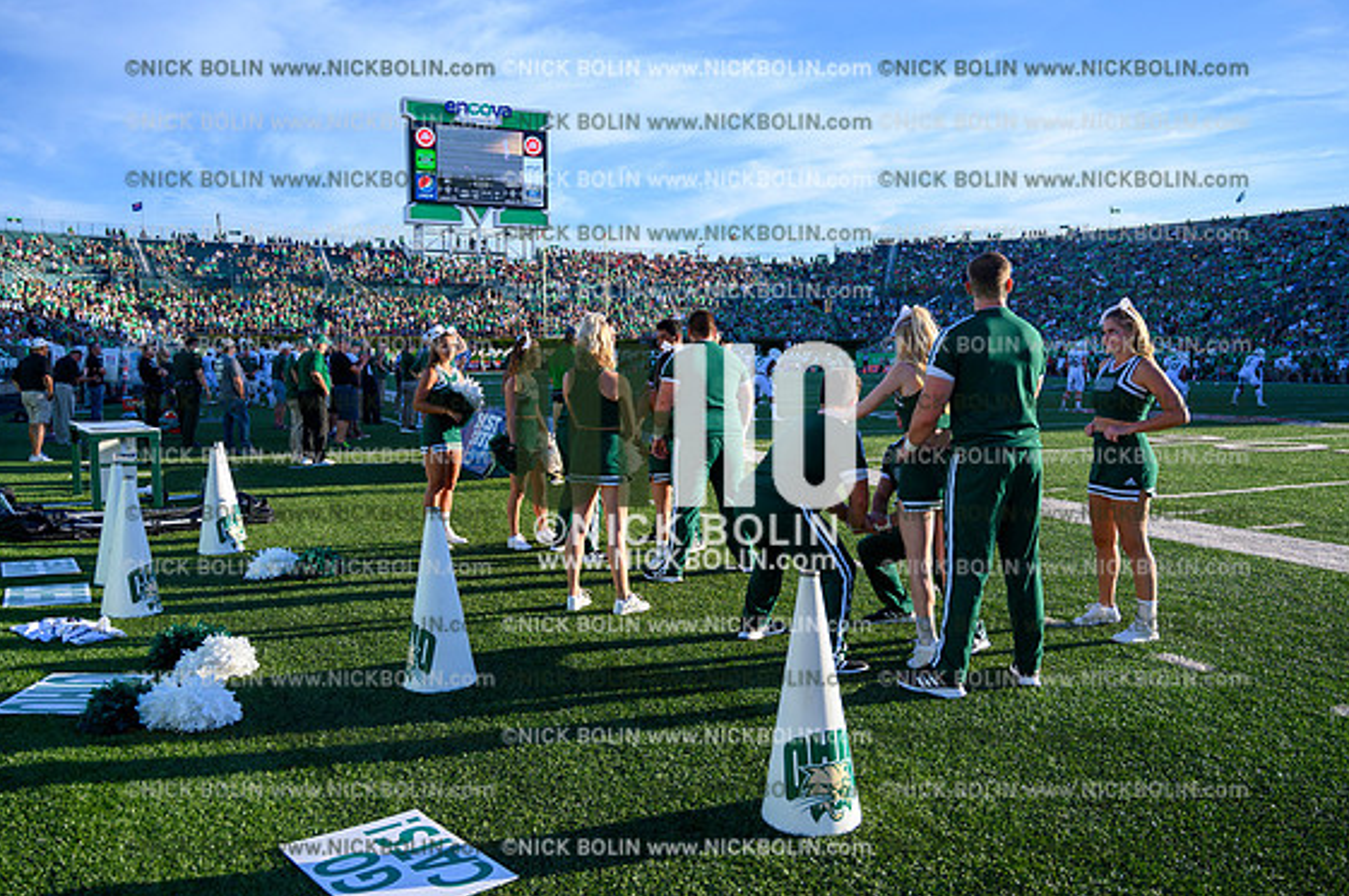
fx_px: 1123
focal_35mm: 30
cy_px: 456
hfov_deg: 62.0
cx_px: 685
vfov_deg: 43.5
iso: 125
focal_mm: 29
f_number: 4
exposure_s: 1/640
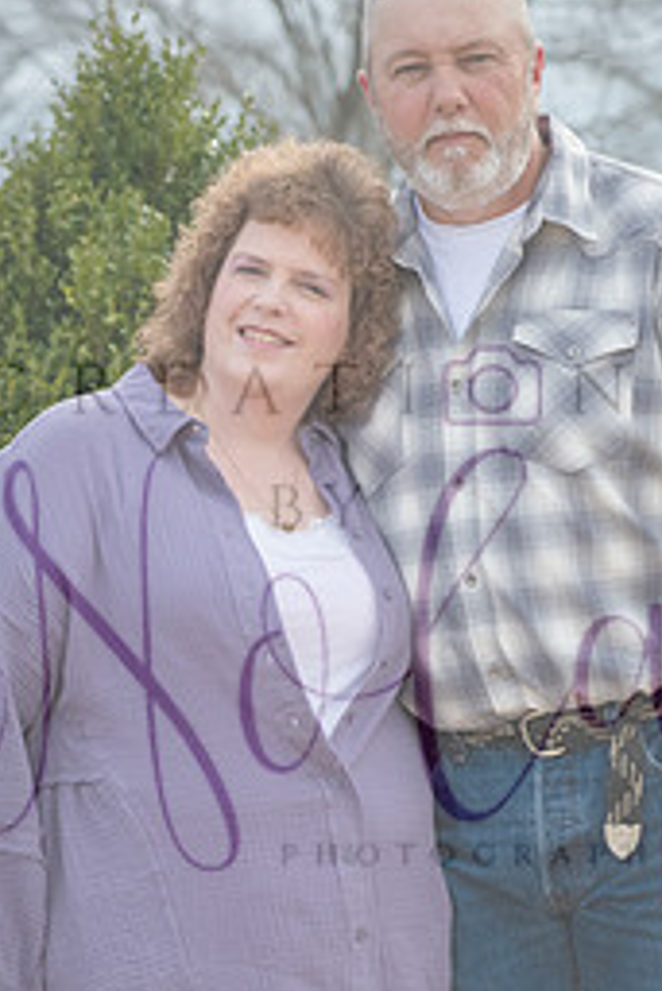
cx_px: 356
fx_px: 5426
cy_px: 569
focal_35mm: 197
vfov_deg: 10.4
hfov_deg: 7.0
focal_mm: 112
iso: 400
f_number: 8
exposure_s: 1/500
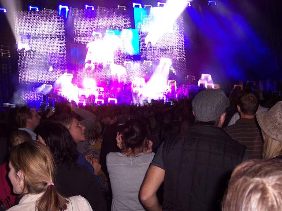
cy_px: 106
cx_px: 141
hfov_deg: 30.7
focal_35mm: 63
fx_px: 513
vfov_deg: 23.3
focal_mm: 13.3
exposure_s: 1/4
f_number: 3.4
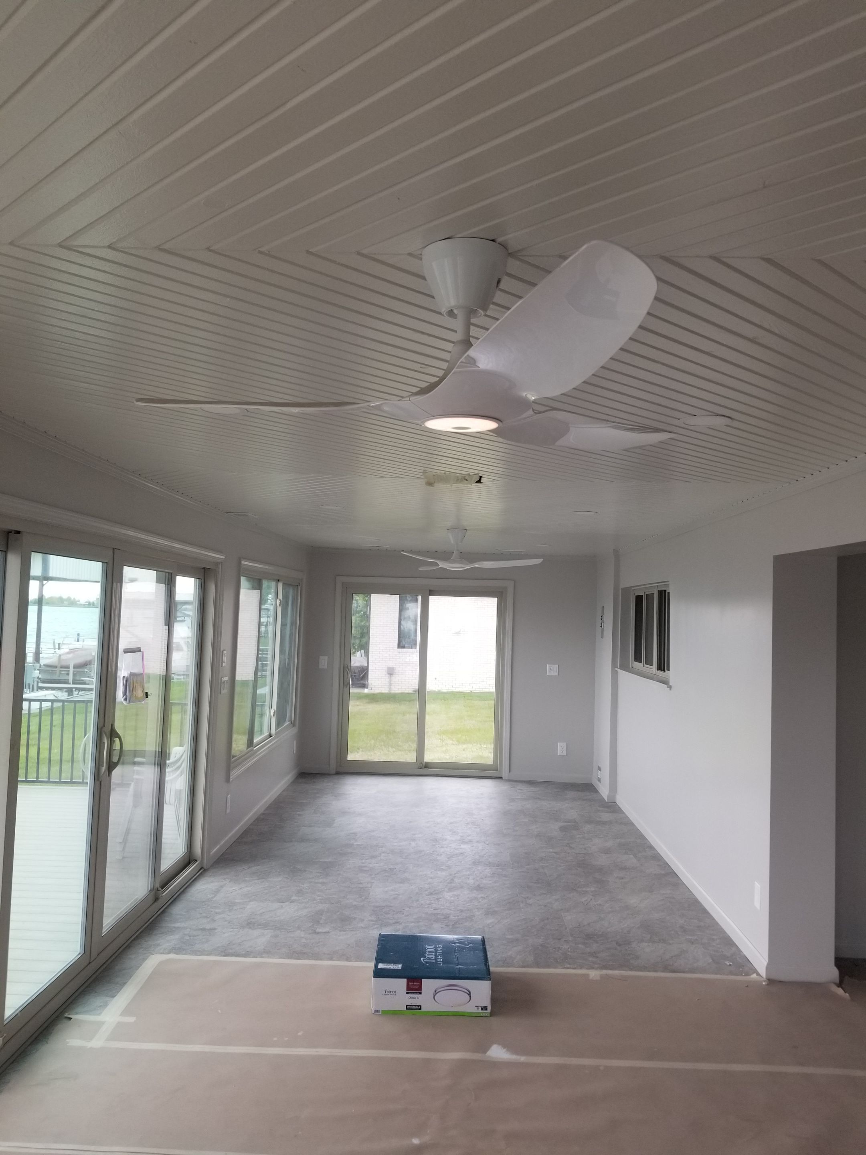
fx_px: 867
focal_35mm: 26
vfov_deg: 67.3
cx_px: 433
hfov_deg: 53.1
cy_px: 578
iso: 50
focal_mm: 4.25
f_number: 1.7
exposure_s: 1/127
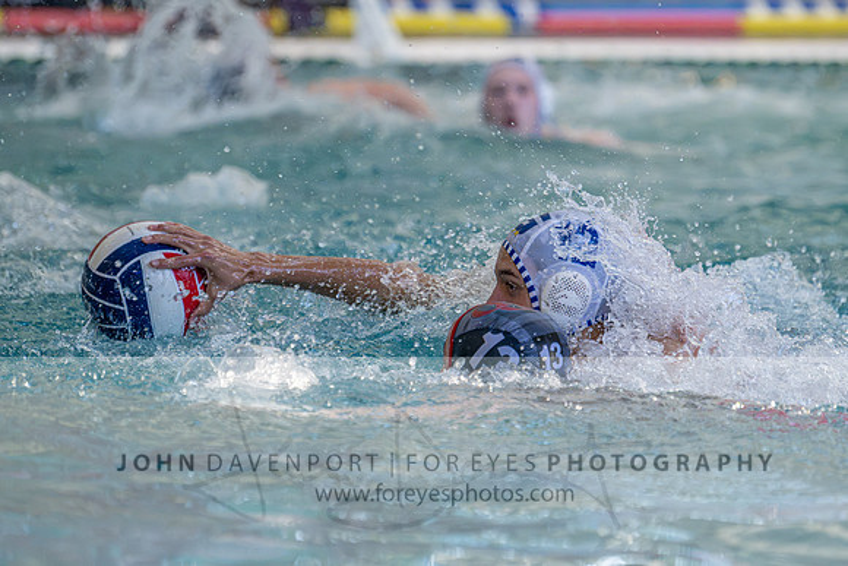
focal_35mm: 275
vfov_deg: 5.0
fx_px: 6469
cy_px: 230
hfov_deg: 7.5
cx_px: 472
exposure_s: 1/1000
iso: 8000
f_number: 4
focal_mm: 230
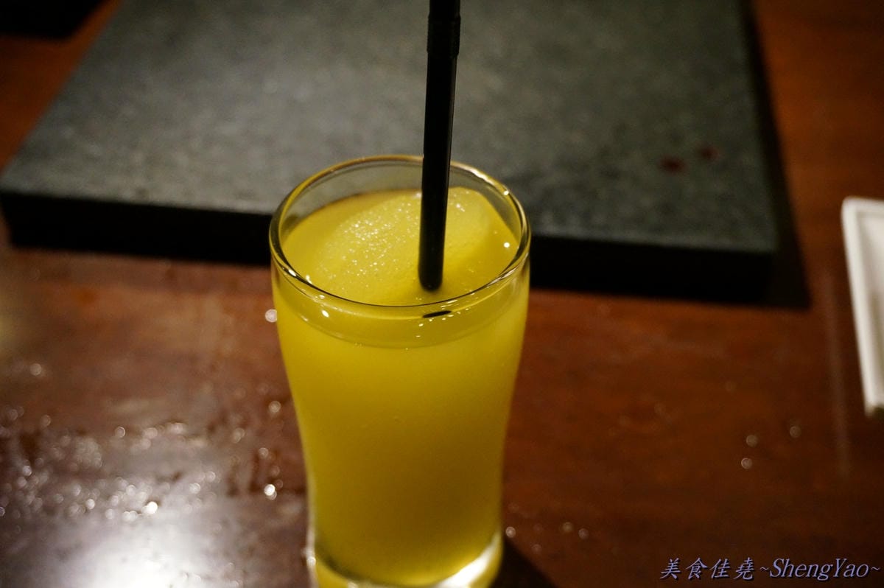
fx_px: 1067
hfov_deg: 45.0
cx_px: 442
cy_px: 294
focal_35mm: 44
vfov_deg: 30.8
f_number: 4.5
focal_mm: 29
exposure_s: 1/100
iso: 3200
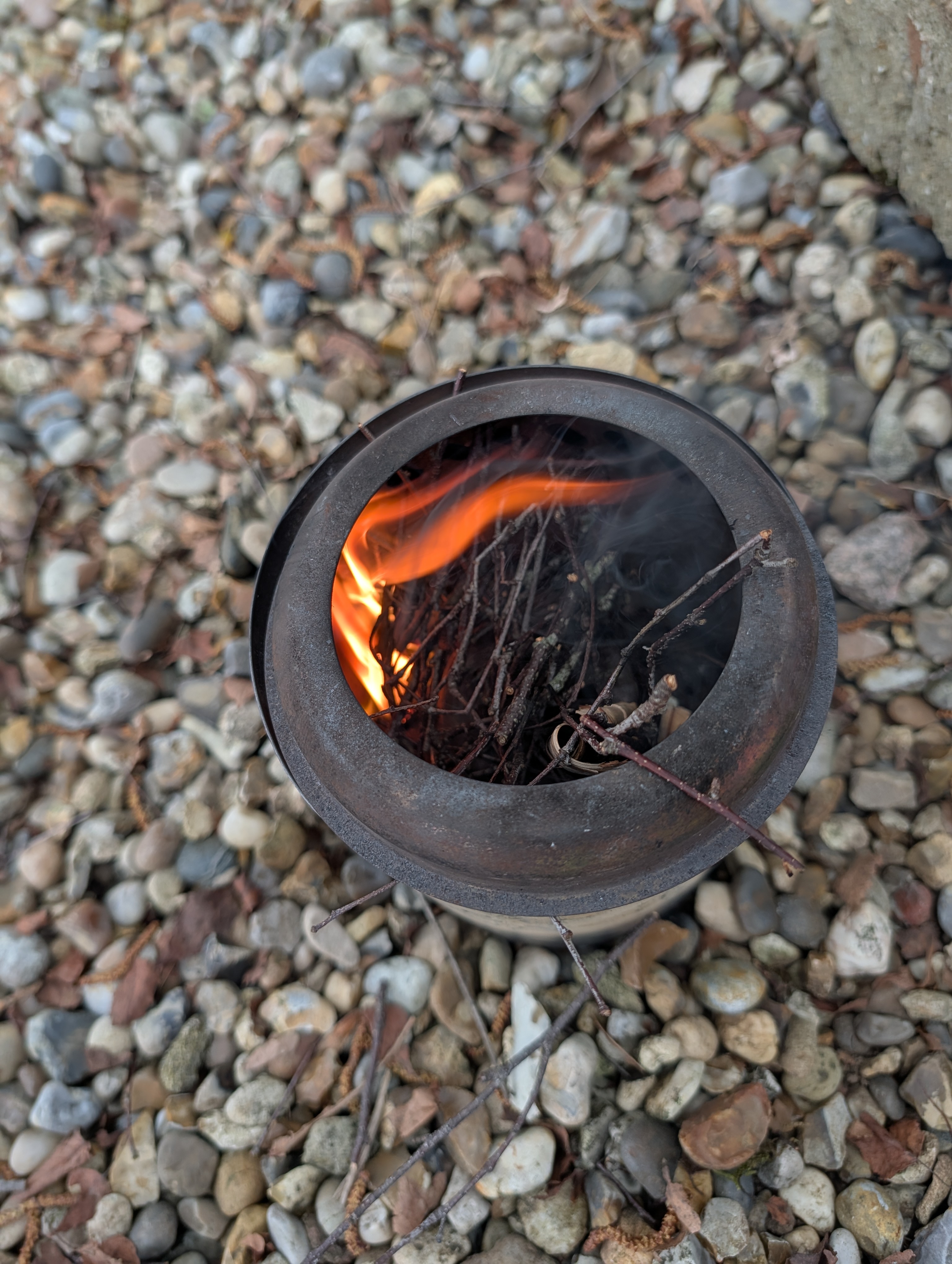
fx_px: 878
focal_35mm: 24
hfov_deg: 56.9
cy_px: 632
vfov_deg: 71.5
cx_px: 476
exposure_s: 1/265
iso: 25
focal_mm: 6.9
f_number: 1.68
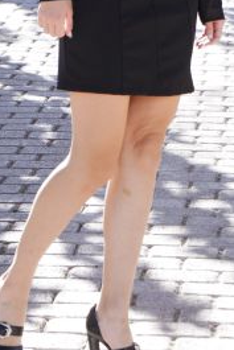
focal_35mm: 226
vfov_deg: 9.1
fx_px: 2200
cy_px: 12
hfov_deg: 6.1
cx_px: 95
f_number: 5.6
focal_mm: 50
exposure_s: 1/125
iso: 200
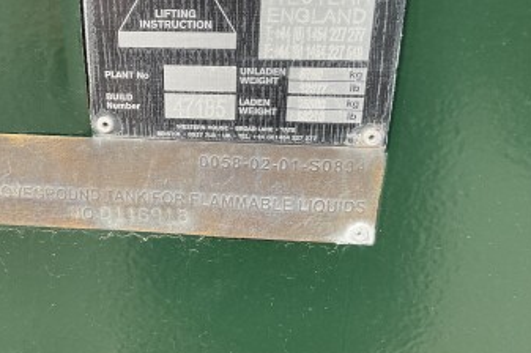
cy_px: 106
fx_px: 634
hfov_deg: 44.5
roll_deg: -0.5
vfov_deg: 30.8
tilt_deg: -23.5
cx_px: 161
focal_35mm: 43
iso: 20
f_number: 1.8
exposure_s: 1/173
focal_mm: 3
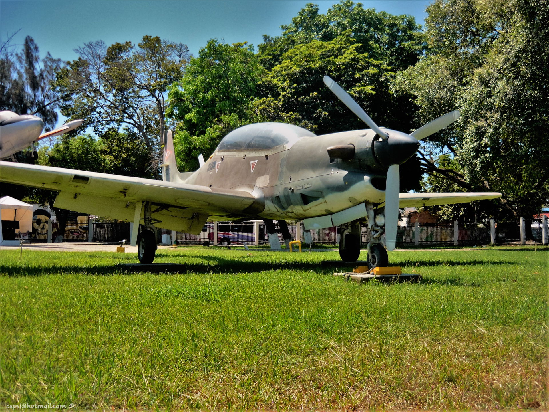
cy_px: 206
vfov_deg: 42.9
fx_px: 523
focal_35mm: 33
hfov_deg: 55.4
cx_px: 274
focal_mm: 5.5
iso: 100
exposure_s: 1/125
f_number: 8
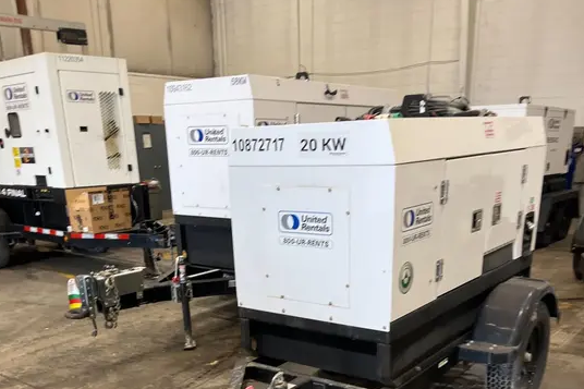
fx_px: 600
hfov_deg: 51.9
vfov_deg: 32.9
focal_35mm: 37
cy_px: 390
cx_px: 288
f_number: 1.6
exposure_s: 1/121
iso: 125
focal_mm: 5.1
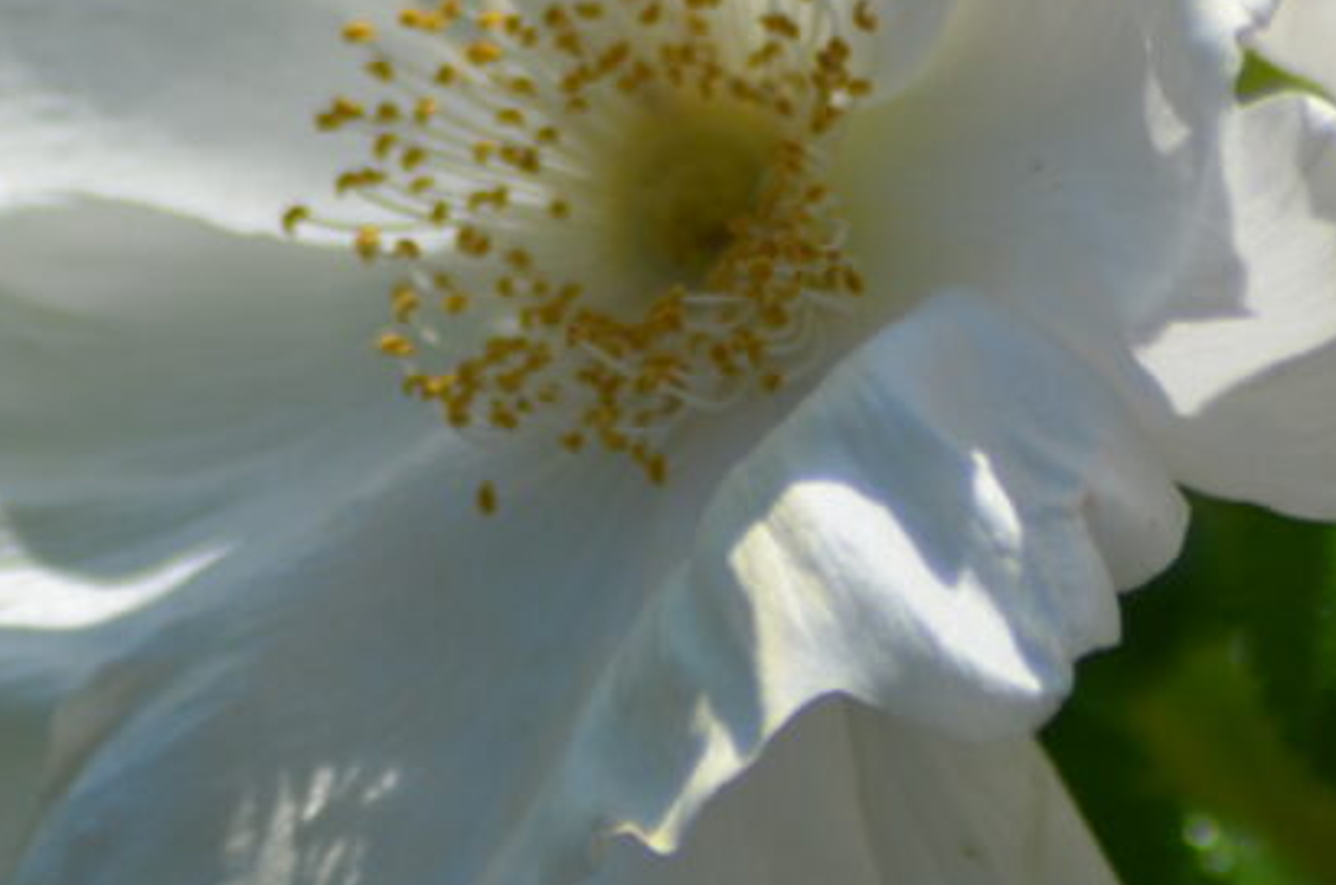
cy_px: 307
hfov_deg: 1.8
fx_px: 41705
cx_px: 487
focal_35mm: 1126
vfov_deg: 1.2
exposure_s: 1/2000
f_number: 7.1
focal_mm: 300
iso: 400
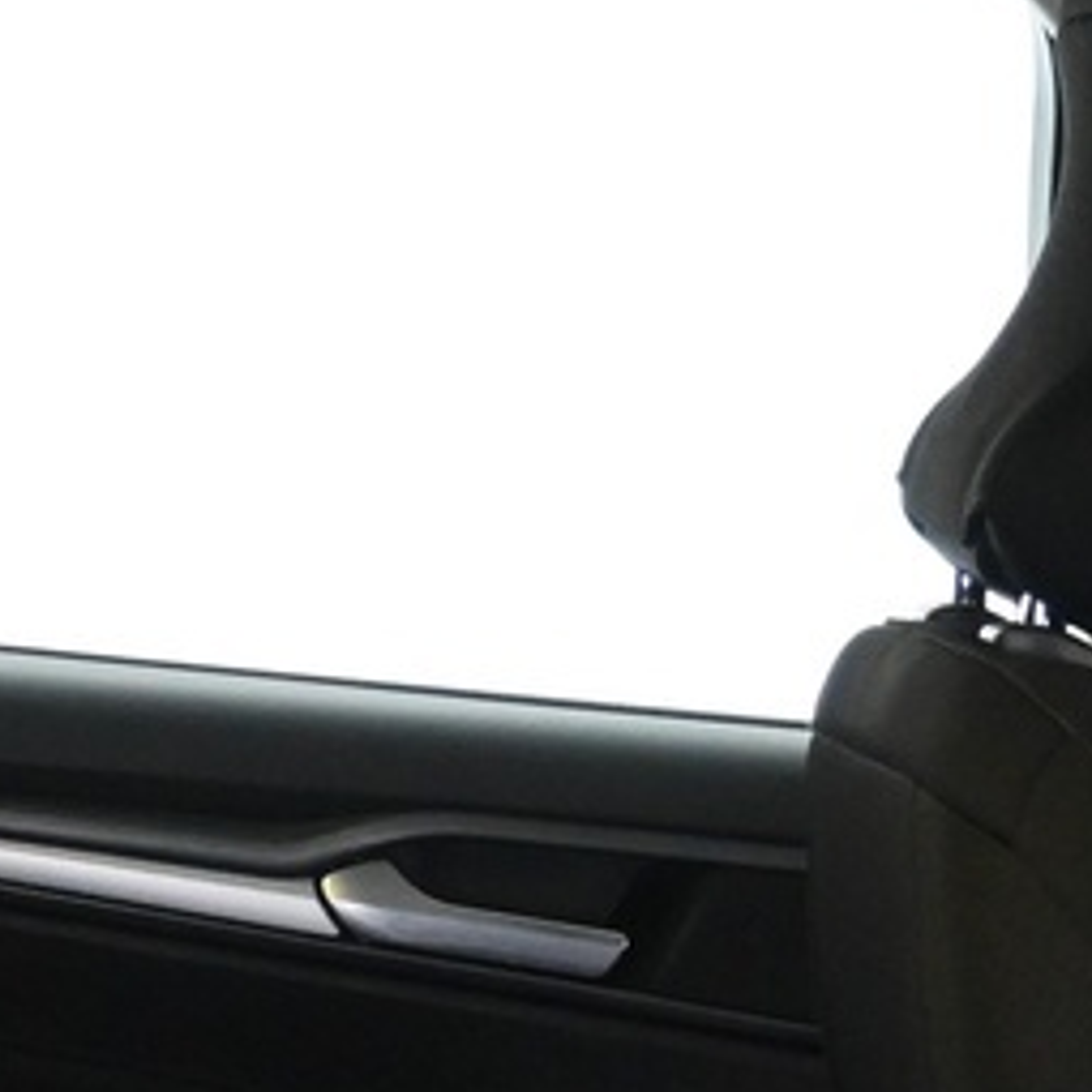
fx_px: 5782
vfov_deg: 10.2
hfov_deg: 10.6
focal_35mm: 162
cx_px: -210
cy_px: 1914
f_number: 3.8
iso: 2500
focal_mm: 20
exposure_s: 1/30
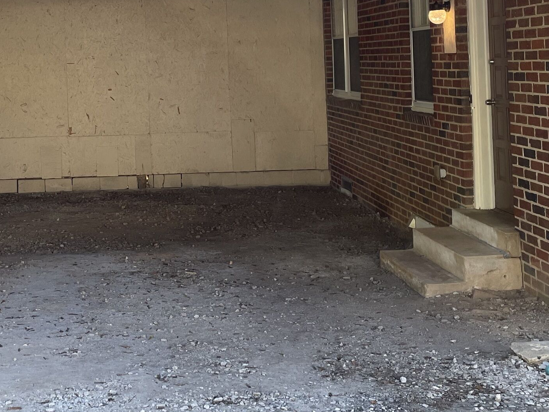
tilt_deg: +0.3
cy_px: 72
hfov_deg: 33.0
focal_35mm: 57
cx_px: 124
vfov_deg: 25.2
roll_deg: +2.2
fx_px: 904
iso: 32
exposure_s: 1/122
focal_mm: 4.2
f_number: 1.6
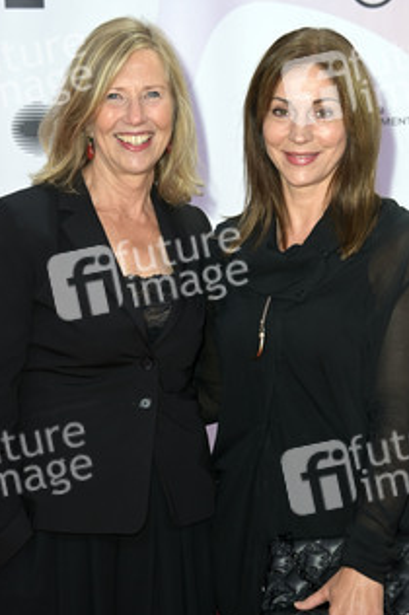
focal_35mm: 91
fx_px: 1554
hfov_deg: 15.0
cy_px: 372
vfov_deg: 22.4
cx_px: 204
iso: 400
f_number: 5.6
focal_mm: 72
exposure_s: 1/250
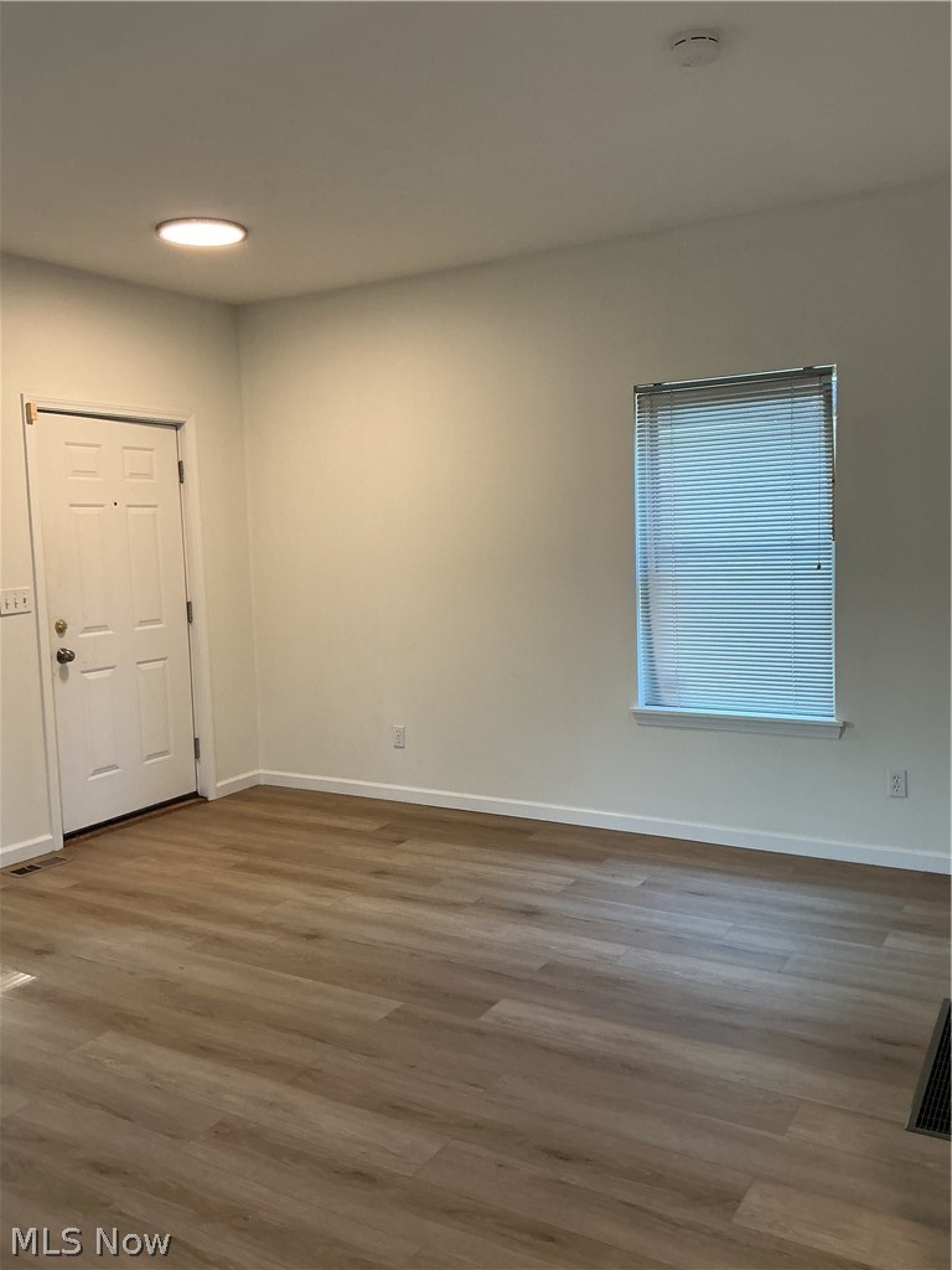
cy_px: 635
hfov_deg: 48.2
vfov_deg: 61.7
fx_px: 1063
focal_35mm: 29
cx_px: 476
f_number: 1.8
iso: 64
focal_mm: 3
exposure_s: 1/60
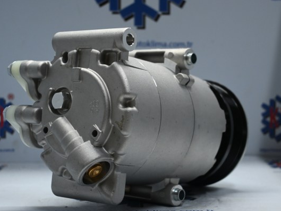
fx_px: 585
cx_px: 155
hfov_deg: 27.0
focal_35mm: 72
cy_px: 105
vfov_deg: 20.4
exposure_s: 1/80
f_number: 6
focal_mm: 44
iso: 1250
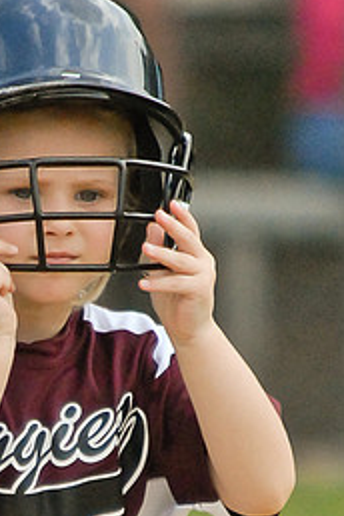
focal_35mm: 524
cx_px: 47
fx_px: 7510
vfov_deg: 3.9
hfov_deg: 2.6
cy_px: 356
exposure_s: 1/6400
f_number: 2.8
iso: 800
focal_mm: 200
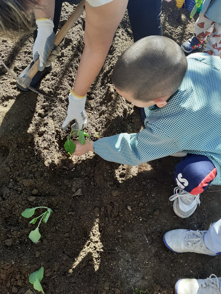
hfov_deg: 51.4
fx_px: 230
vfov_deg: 65.3
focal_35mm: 27
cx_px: 110
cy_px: 147
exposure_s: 1/282
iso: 40
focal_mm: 3.6
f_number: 1.9
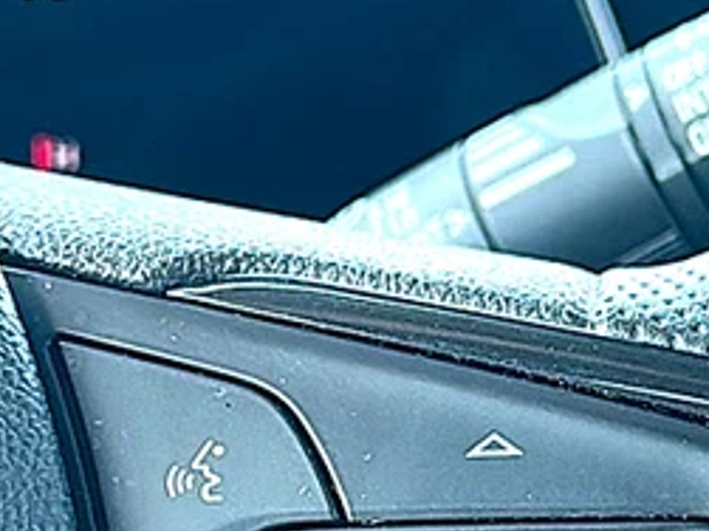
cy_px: 566
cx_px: 523
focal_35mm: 120
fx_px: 2457
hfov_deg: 16.3
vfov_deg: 12.2
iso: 50
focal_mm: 6.86
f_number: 1.78
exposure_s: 1/48
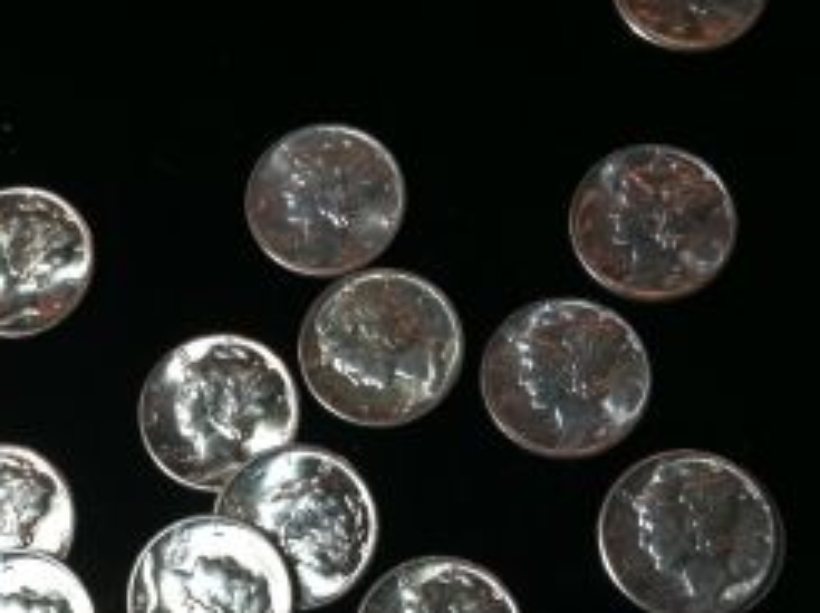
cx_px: 181
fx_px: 1514
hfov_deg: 29.7
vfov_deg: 22.4
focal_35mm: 64
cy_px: 528
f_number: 2.8
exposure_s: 1/40
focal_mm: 3.85
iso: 80
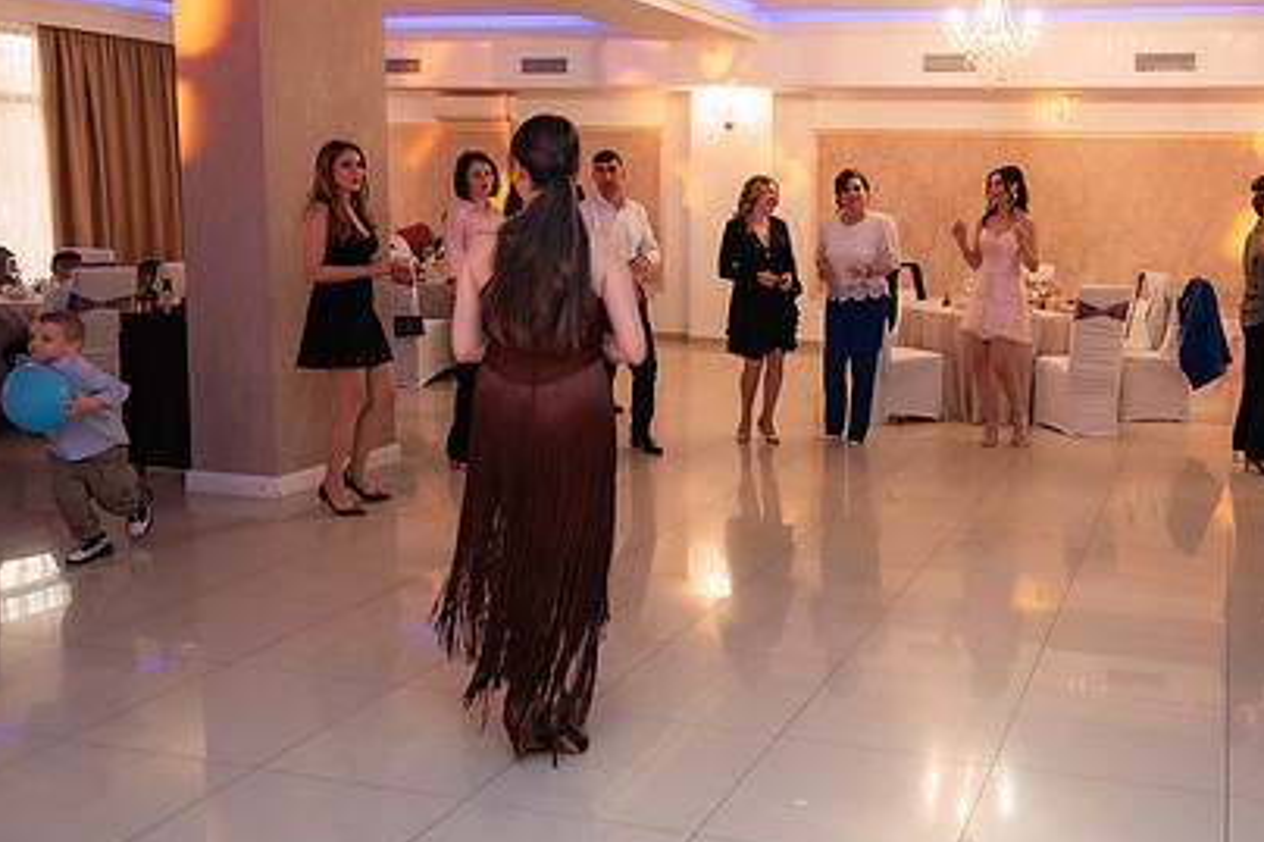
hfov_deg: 50.7
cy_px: 376
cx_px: 865
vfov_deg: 35.9
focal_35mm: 37
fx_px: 1299
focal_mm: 22
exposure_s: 1/200
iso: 1600
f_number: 2.8
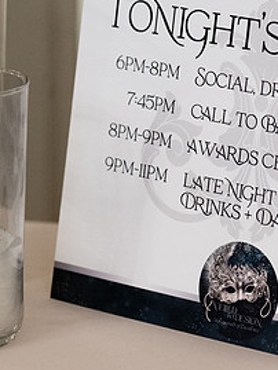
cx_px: 223
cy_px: 146
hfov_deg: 6.3
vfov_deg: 8.5
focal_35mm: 234
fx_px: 2504
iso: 4000
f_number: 4.5
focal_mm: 113
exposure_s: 1/125
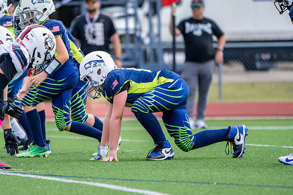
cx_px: 113
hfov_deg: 4.1
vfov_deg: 2.8
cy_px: 86
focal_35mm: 498
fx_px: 4051
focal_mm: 400
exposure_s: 1/2000
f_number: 5.6
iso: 800
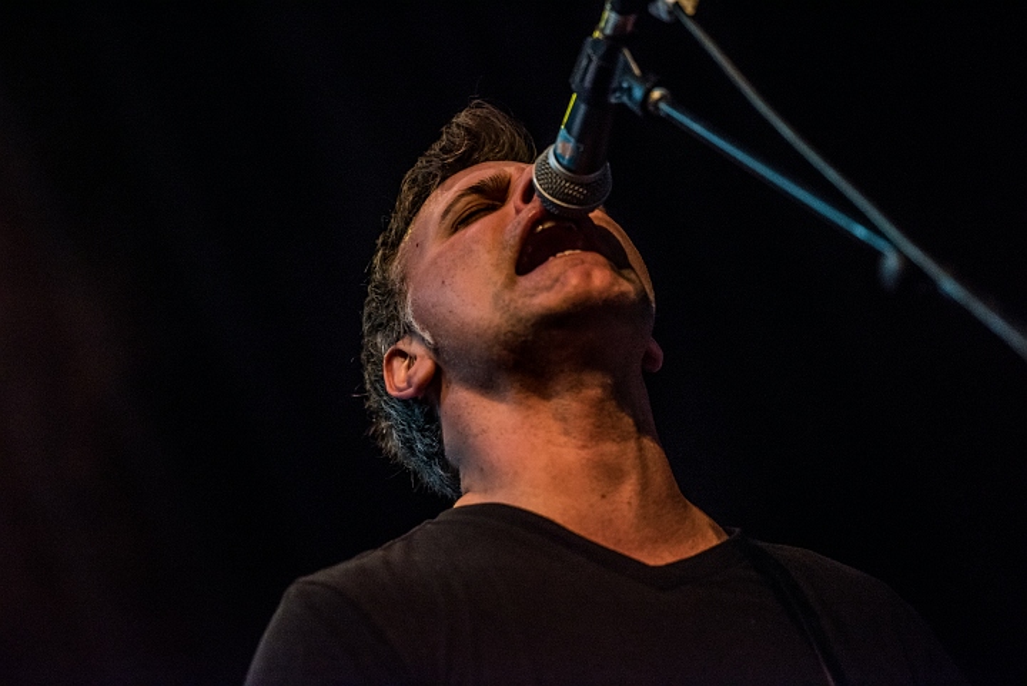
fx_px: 5138
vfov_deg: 7.6
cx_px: 514
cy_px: 343
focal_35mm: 180
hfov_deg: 11.4
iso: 2500
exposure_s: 1/100
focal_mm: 180
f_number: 2.8
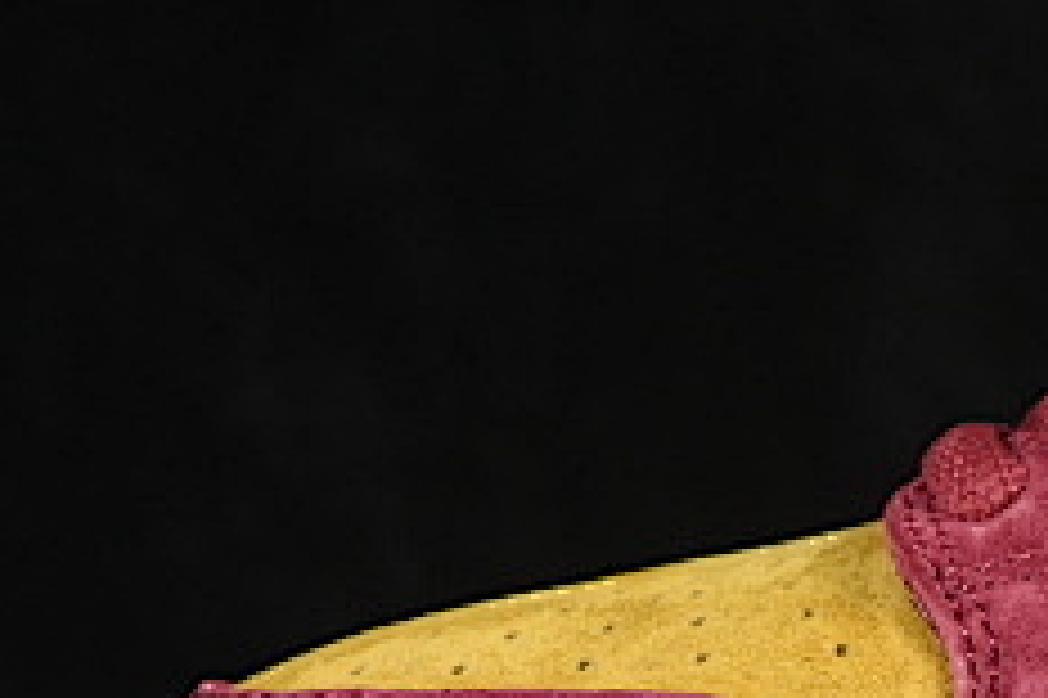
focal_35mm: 348
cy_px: 239
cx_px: 1768
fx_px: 10123
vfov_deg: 3.9
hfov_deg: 5.8
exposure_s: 1/60
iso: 160
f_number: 7.1
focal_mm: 50
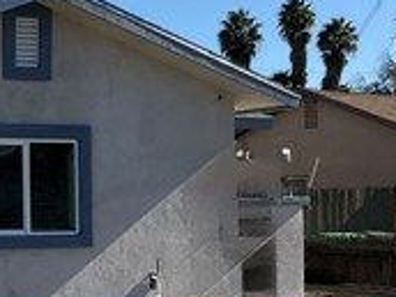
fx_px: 1235
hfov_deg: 16.6
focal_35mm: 108
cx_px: -191
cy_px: 175
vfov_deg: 13.7
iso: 16
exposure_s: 1/2058
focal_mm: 3
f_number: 1.8
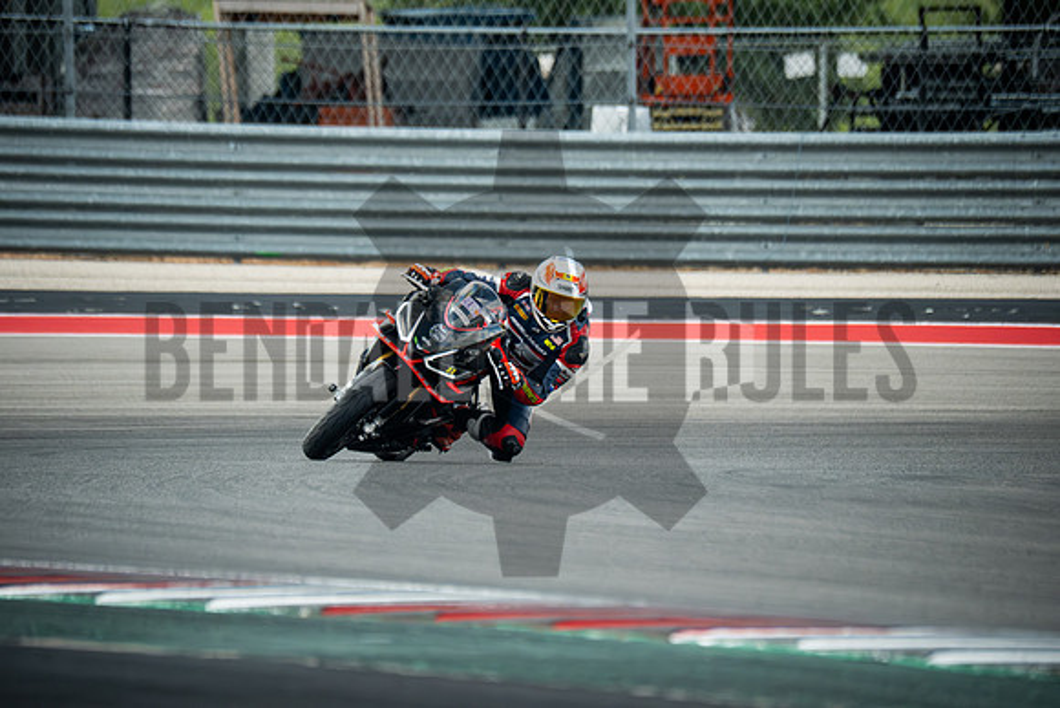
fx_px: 17670
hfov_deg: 3.4
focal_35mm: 600
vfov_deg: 2.3
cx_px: 530
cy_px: 354
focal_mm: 400
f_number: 5.6
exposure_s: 1/1250
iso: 2500
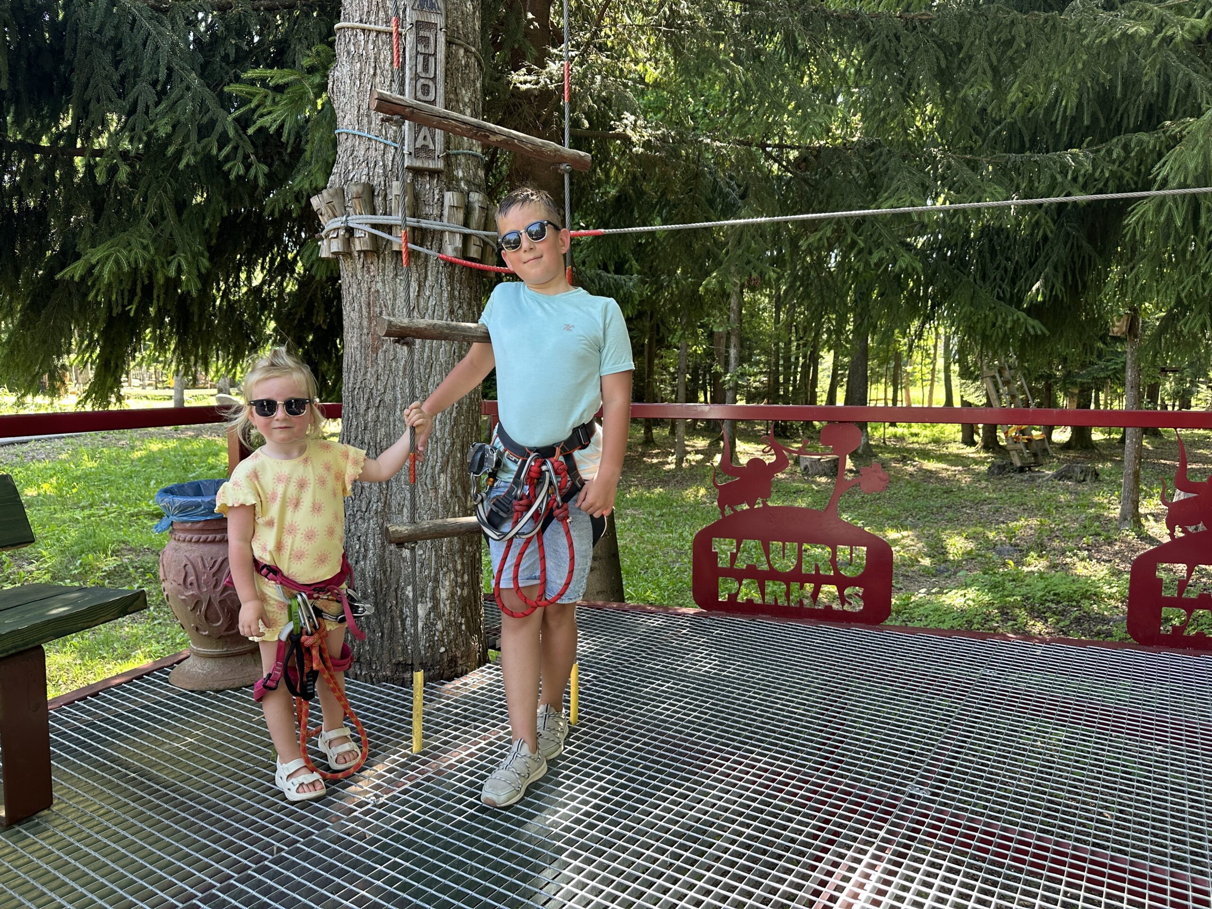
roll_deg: -0.7
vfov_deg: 56.8
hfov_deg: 71.6
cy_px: 454
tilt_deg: -5.6
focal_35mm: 24
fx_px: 840
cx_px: 606
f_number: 1.78
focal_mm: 6.86
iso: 80
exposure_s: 1/121
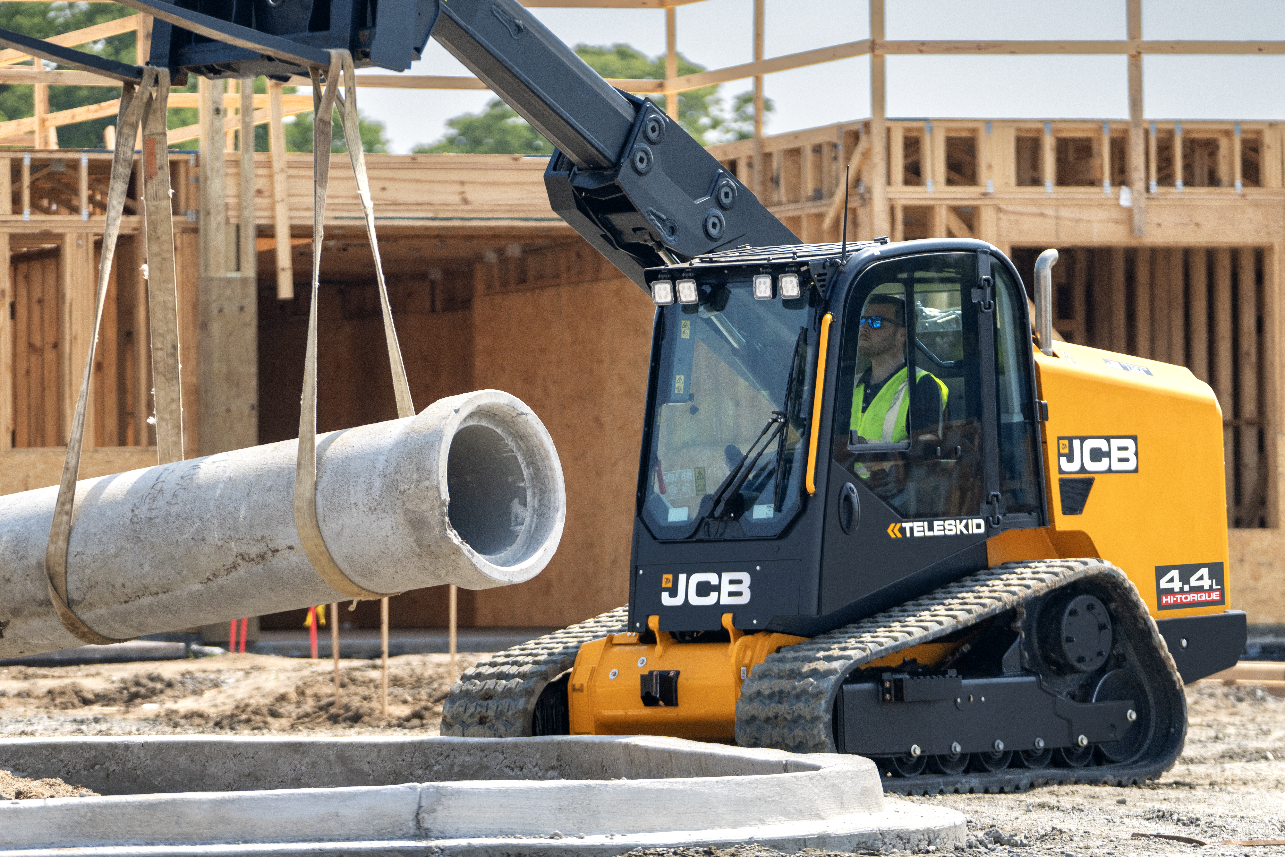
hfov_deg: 9.8
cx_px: 601
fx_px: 7531
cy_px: 298
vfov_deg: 6.5
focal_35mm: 211
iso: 800
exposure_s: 1/8000
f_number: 2.8
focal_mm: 146
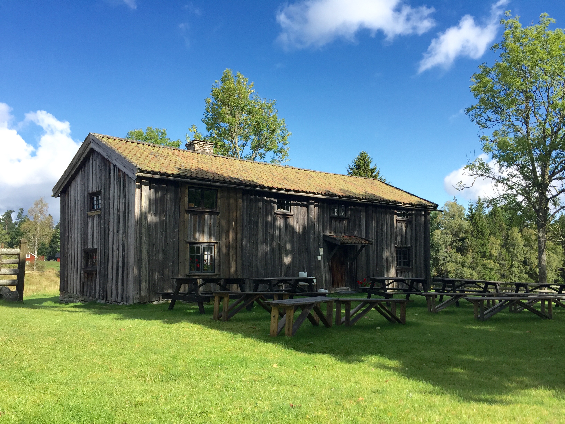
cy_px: 212
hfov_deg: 61.7
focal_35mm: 29
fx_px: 473
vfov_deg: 48.2
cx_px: 282
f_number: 2.2
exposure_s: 1/1199
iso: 32
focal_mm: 4.15
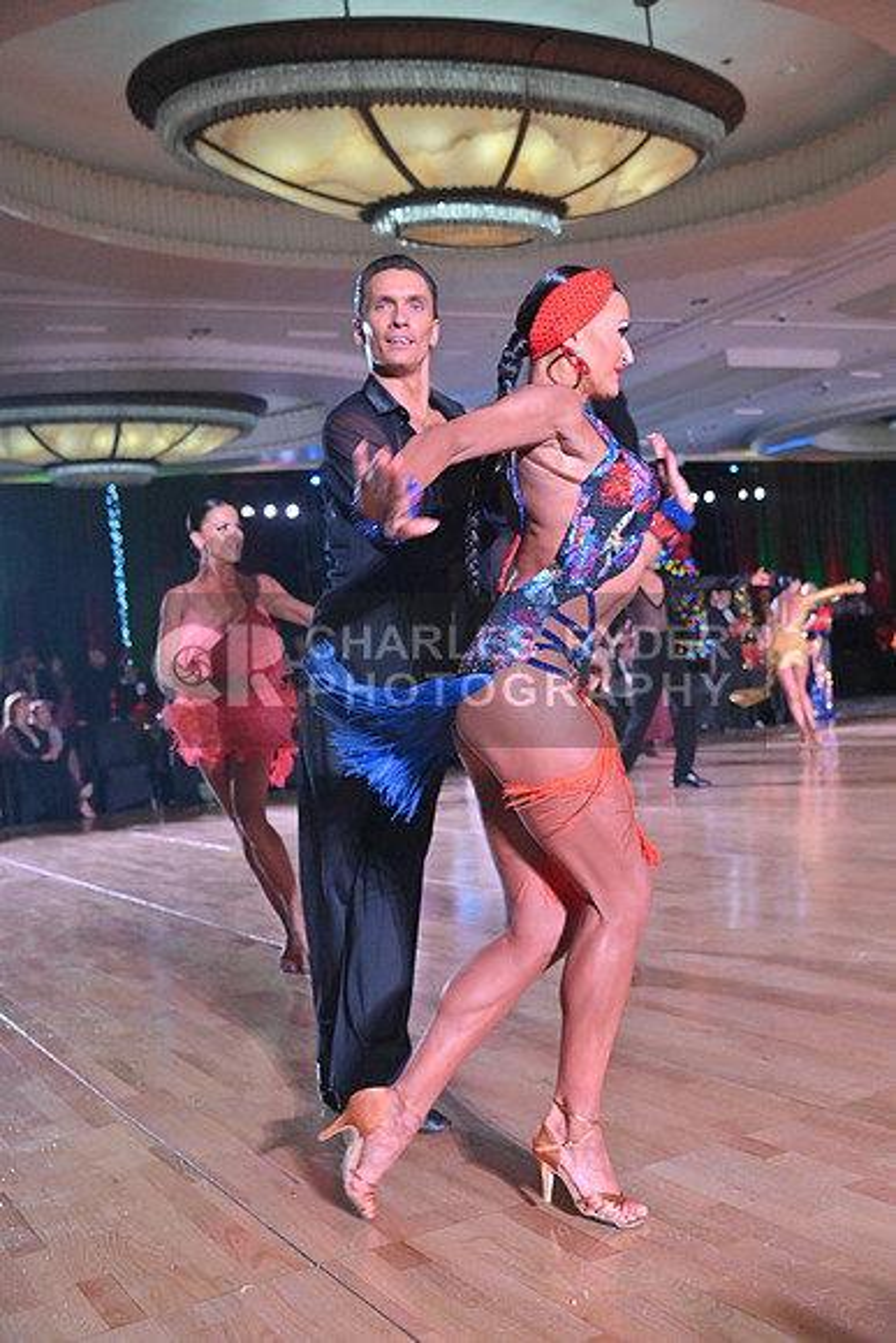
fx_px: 1418
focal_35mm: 38
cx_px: 448
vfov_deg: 50.7
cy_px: 672
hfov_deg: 35.1
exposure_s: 1/400
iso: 6400
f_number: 5
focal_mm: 38
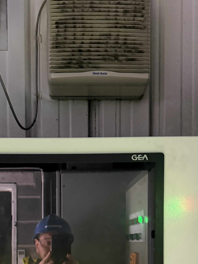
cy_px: 256
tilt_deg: -2.4
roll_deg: +0.9
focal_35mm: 49
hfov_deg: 29.5
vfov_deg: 35.6
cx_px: 71
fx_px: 374
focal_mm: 6.76
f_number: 1.78
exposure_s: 1/33
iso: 800
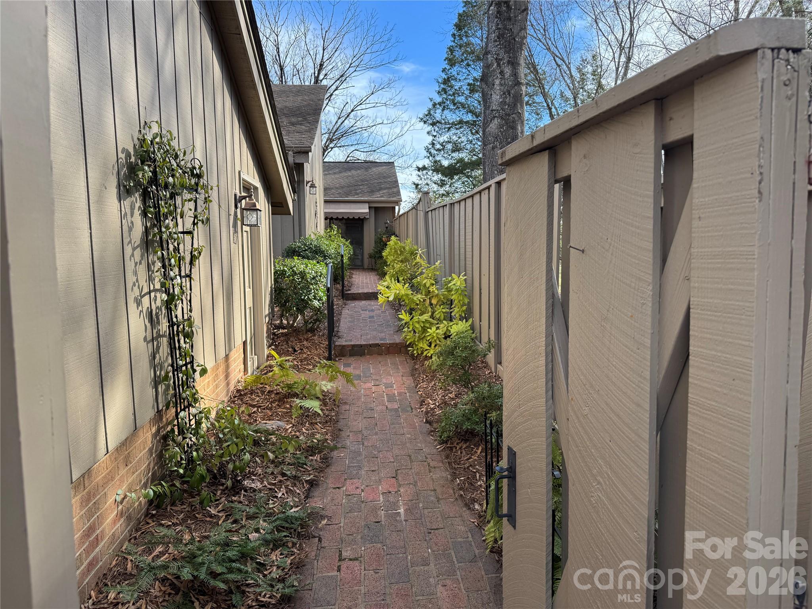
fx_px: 563
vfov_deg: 56.8
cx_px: 406
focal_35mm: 24
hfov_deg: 71.6
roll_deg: -0.1
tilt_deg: -6.4
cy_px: 304
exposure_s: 1/888
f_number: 1.78
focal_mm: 6.76
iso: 80
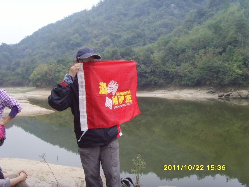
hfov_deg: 47.9
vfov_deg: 36.8
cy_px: 94
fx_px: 281
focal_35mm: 39
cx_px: 124
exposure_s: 1/180
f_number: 3.5
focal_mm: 6.6
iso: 80
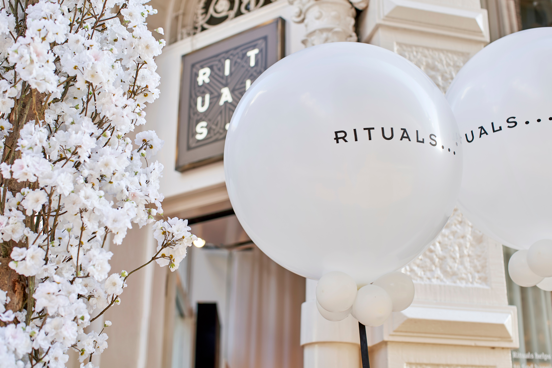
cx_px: 276
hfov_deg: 39.6
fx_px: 767
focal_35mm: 50
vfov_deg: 27.0
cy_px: 184
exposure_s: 1/100
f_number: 3.5
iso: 100
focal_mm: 50
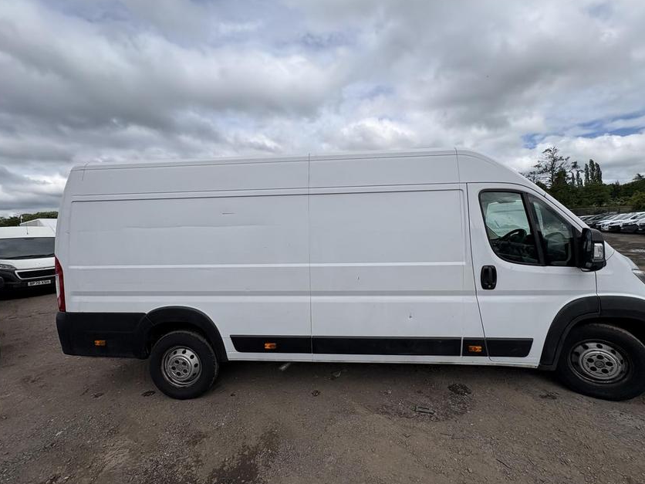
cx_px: 324
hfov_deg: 98.2
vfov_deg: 81.7
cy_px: 242
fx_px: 279
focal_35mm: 15
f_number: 2.2
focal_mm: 2.22
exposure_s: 1/3106
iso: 50
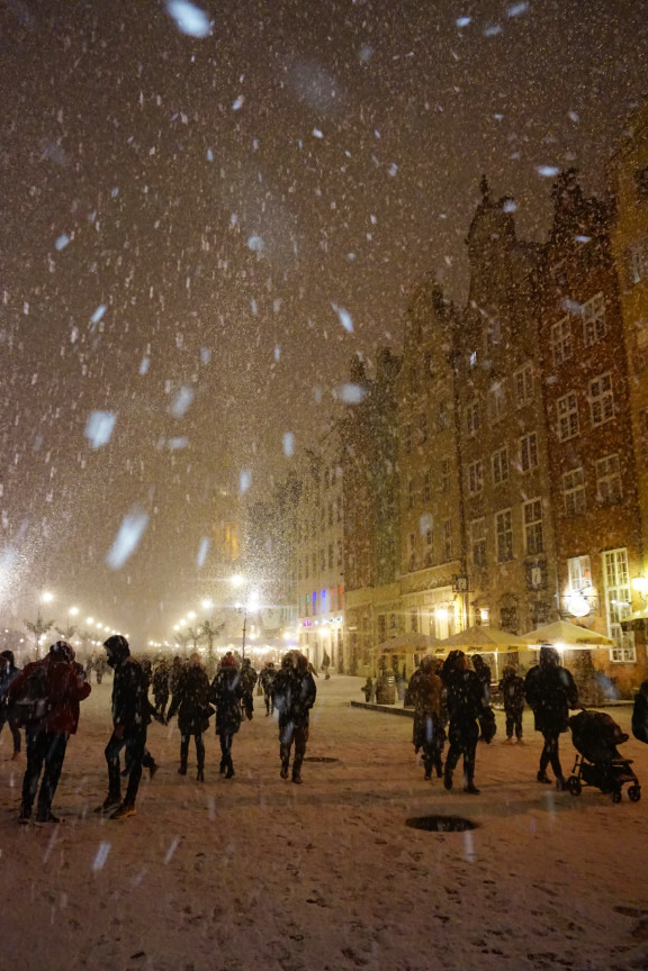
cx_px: 327
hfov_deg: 51.3
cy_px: 503
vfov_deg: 71.5
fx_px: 675
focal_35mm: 25
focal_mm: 16
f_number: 4
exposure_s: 1/60
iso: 3200
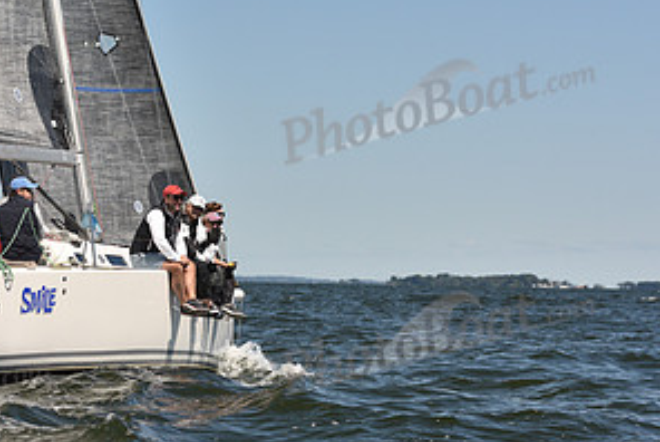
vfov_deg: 10.0
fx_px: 2514
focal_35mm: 137
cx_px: 167
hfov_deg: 14.9
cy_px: 253
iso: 250
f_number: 4
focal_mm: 70
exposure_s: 1/1600
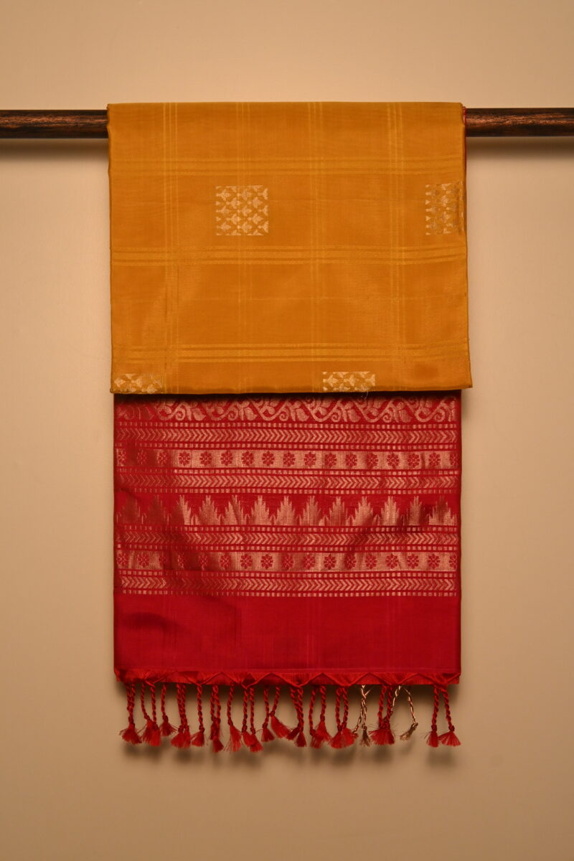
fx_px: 1794
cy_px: 430
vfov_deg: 27.0
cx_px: 287
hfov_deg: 18.2
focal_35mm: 75
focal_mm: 50
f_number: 6.3
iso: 1000
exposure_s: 1/100
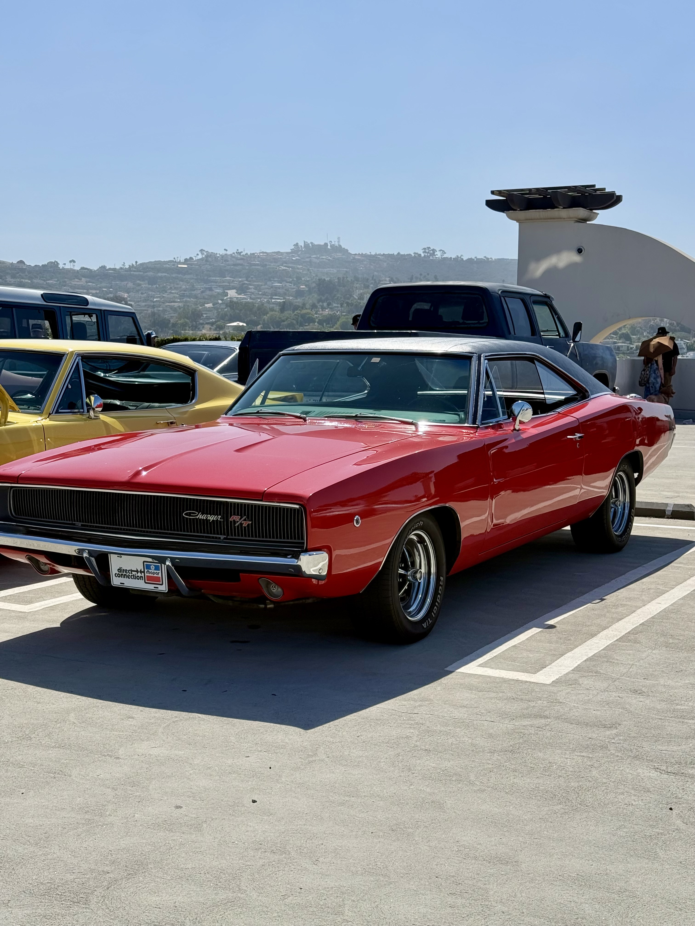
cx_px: 348
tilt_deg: -4.8
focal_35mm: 48
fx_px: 1285
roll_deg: -1.2
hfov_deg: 30.3
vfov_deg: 39.7
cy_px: 463
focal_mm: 6.76
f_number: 1.78
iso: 80
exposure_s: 1/4878
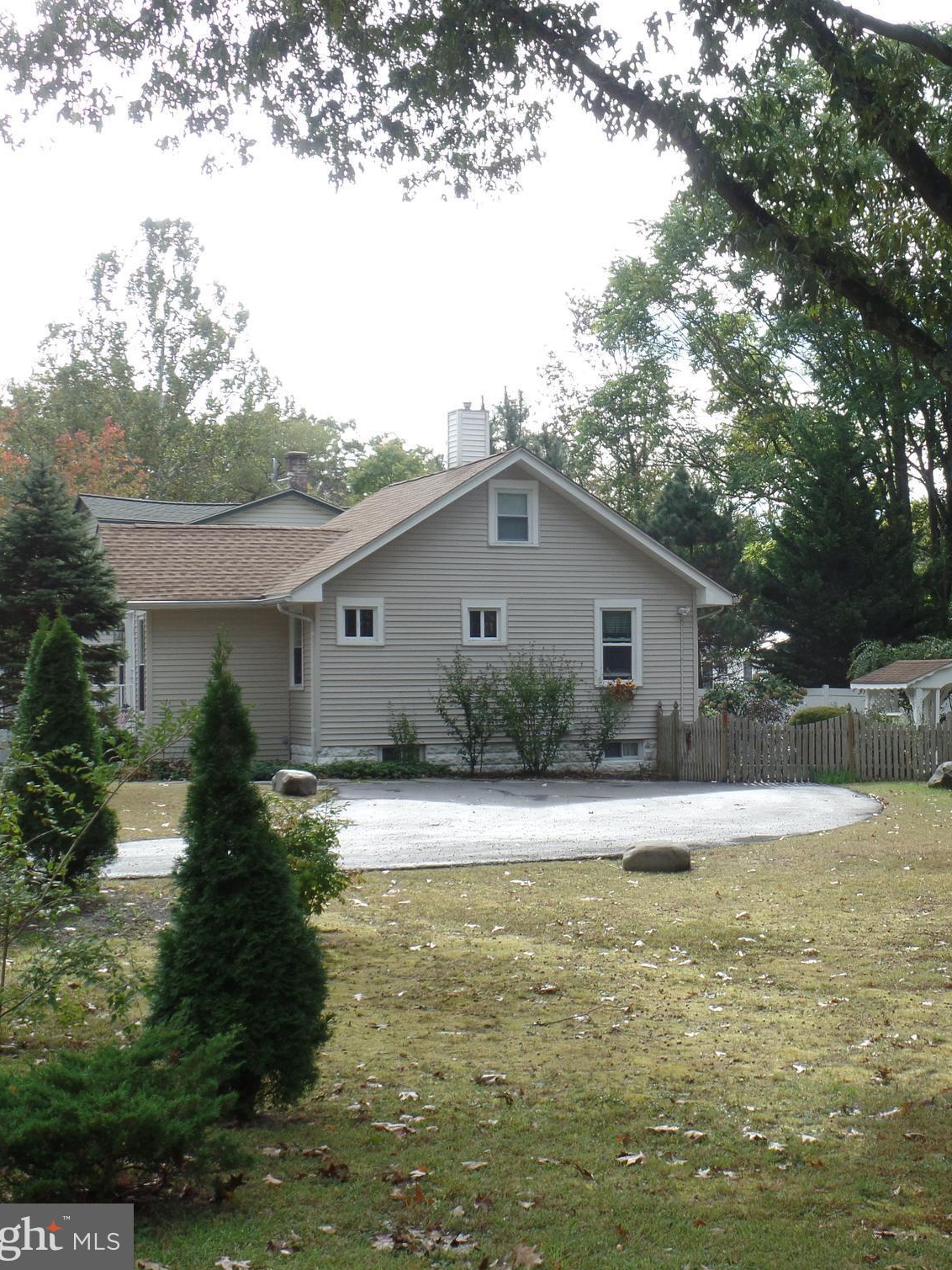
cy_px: 626
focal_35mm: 57
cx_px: 785
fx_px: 2090
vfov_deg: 33.8
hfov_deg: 25.2
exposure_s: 1/350
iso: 80
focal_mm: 7.5
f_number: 3.6
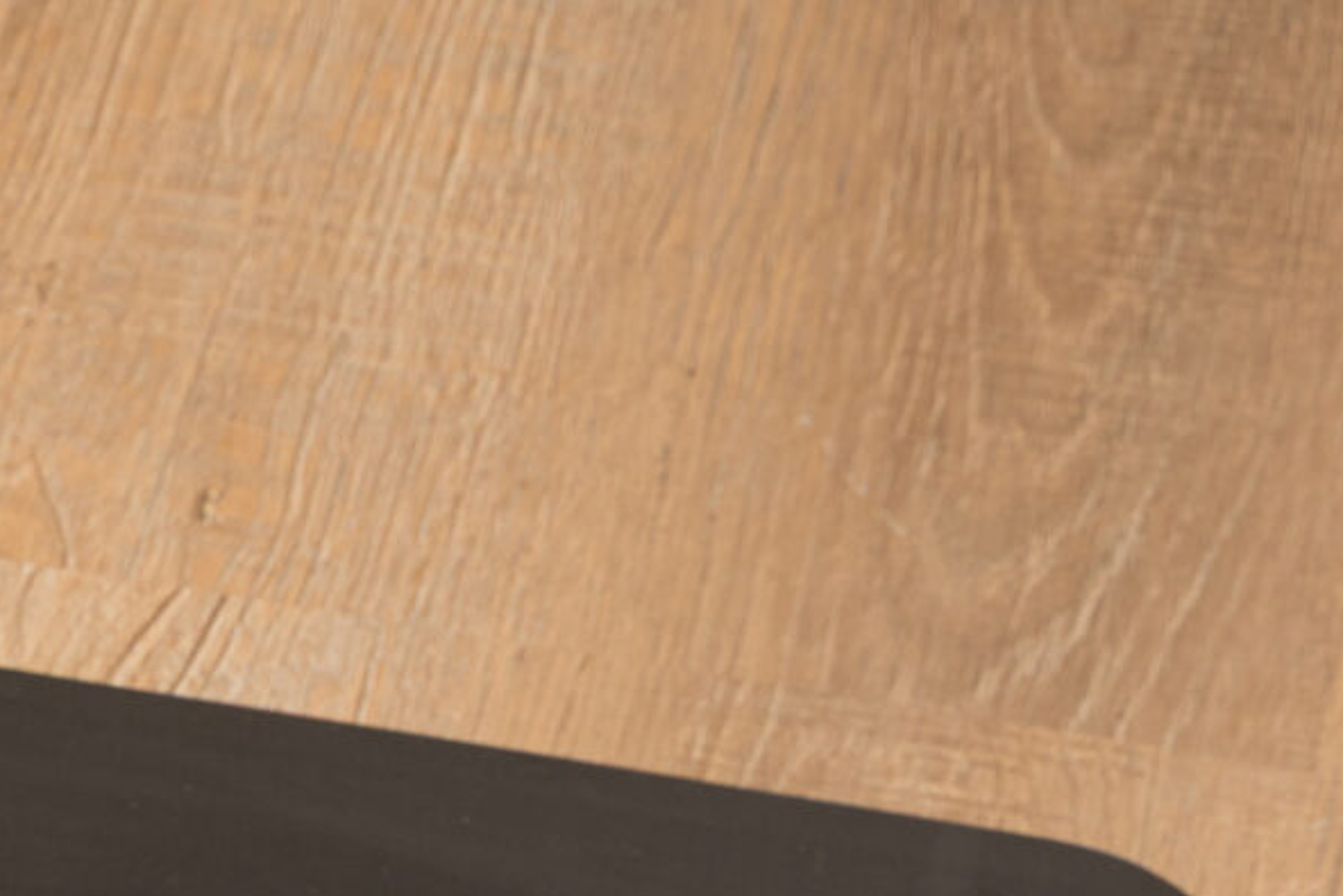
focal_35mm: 186
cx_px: -783
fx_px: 6940
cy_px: 1628
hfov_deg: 10.6
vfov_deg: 7.2
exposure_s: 1/200
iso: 200
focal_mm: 43
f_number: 8
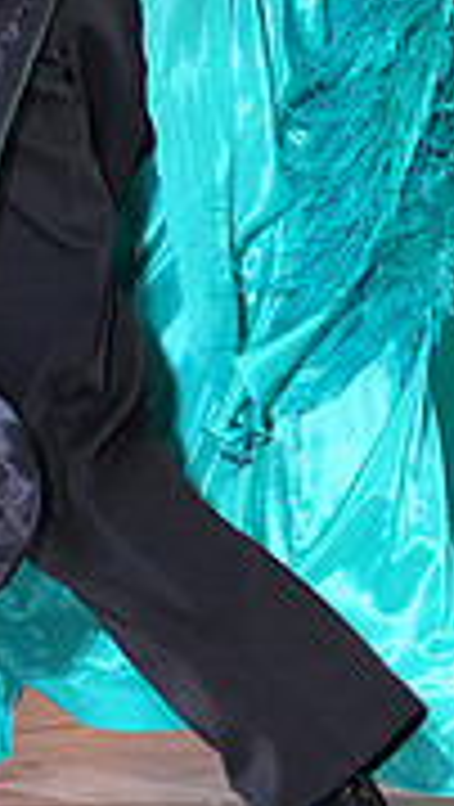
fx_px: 7964
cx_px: -258
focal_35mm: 373
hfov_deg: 3.3
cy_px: -248
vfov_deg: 5.7
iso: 8000
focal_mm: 110
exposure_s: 1/400
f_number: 5.6
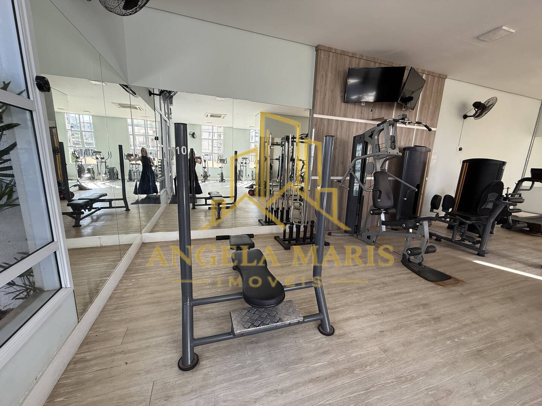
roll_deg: -0.4
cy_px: 203
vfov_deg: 85.7
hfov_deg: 102.1
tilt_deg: -11.2
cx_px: 271
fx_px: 219
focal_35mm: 14
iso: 64
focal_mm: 2.22
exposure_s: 1/99
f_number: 2.2
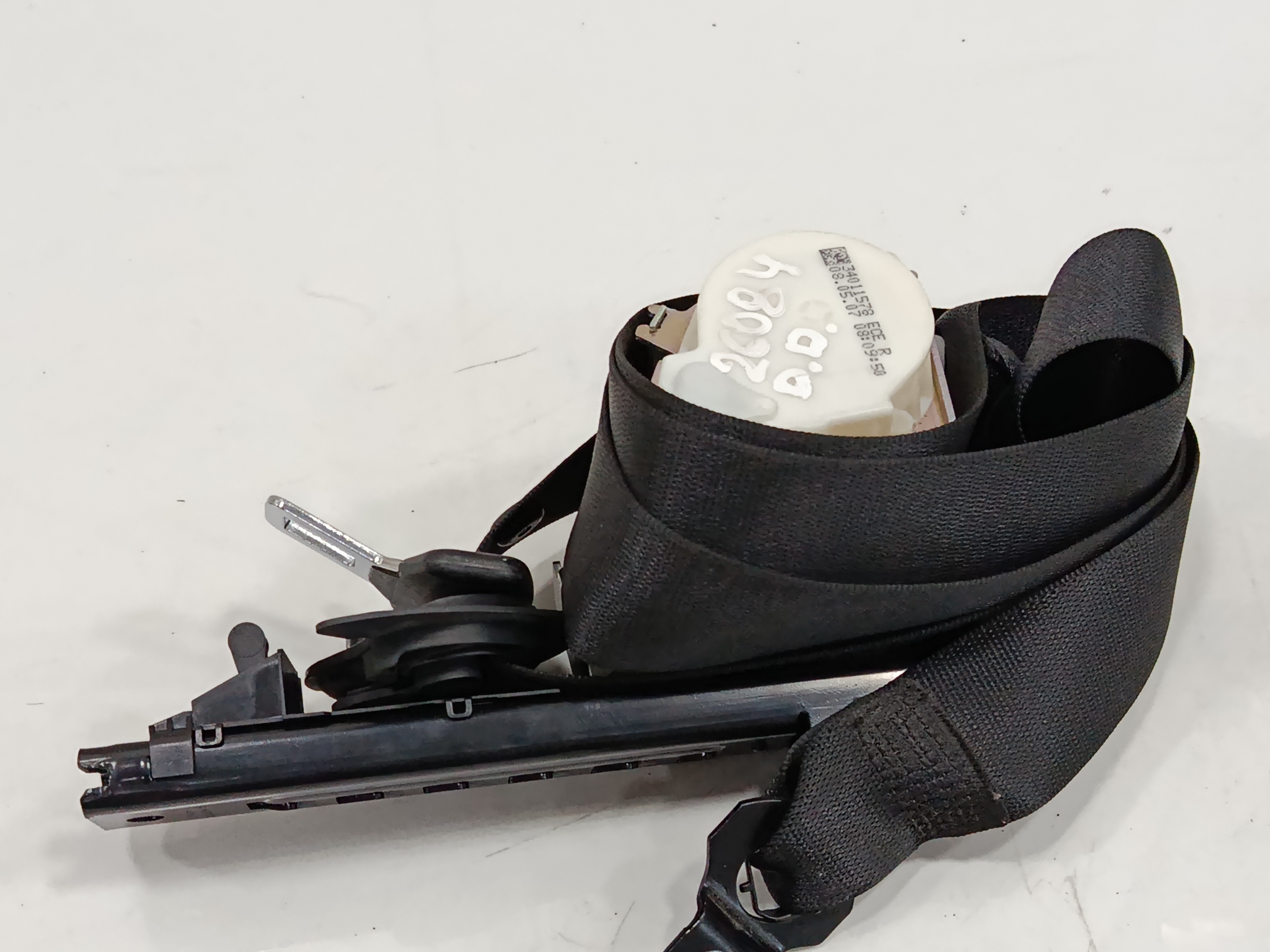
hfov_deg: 38.2
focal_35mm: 50
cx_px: 697
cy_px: 607
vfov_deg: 29.0
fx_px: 1834
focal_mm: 5.24
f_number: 1.7
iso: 973
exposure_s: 1/100
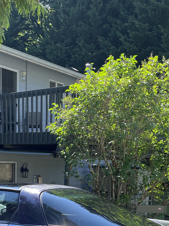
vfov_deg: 30.5
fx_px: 377
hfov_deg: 24.9
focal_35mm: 58
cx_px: 36
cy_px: 234
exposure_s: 1/670
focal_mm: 4.2
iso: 32
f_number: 1.6
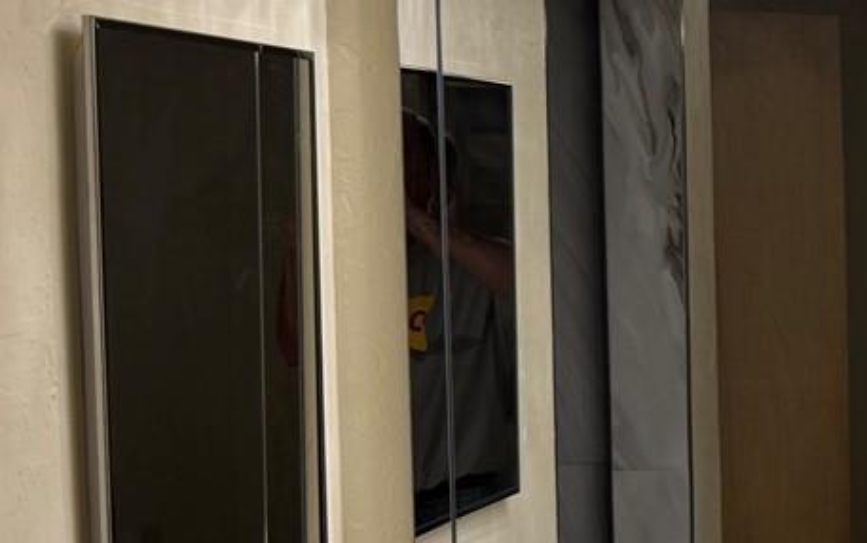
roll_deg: -0.3
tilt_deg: -4.5
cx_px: 1366
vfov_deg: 14.7
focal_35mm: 89
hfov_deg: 19.7
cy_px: 349
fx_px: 2104
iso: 50
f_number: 1.78
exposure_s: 1/120
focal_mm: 6.76
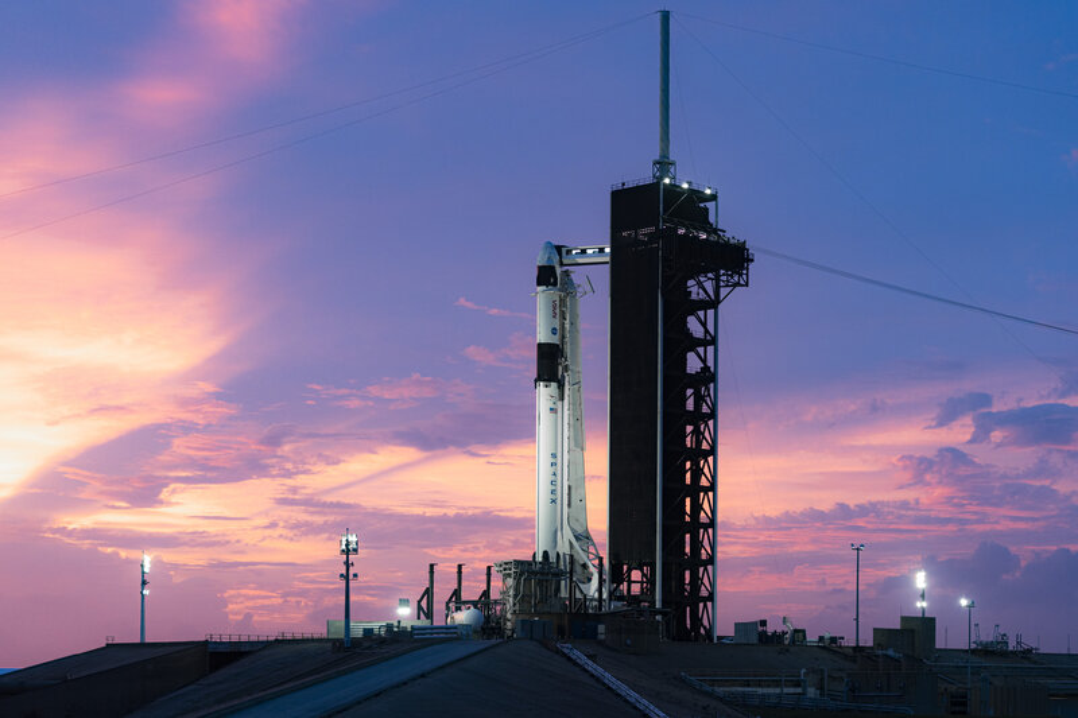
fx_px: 2096
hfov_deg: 28.8
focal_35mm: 70
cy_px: 359
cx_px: 539
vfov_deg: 19.4
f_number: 2.8
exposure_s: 1/160
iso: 800
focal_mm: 70
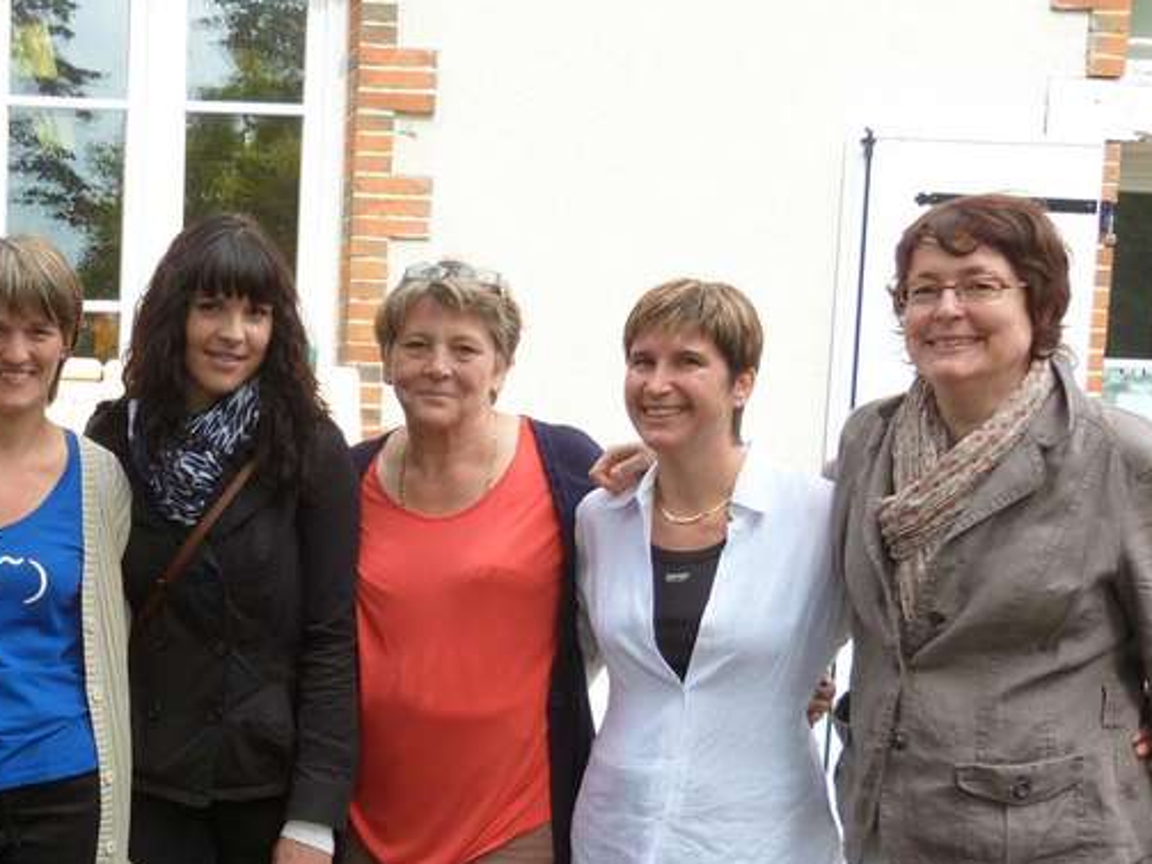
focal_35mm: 59
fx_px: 1963
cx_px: 186
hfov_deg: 31.6
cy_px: 655
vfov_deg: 24.5
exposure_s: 1/200
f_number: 4
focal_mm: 5.1
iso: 100
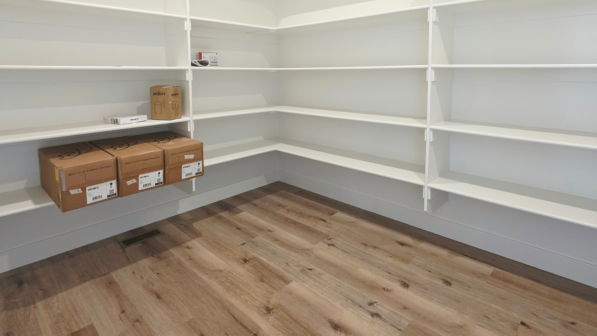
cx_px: 312
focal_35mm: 19
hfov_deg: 89.5
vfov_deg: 56.6
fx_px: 301
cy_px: 101
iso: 200
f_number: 1.9
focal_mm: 2.2
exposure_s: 1/120
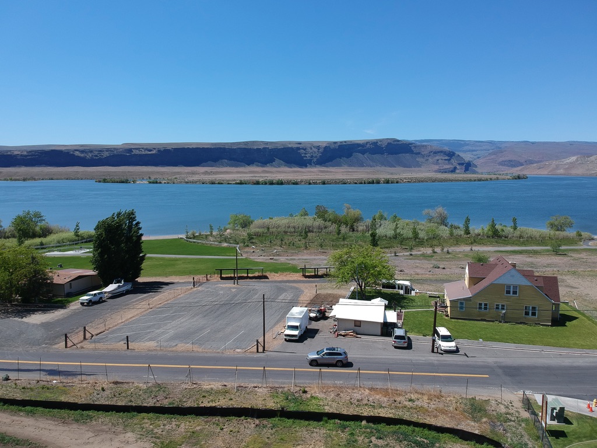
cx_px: 298
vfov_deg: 54.9
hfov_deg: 69.4
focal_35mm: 25
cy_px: 224
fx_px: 431
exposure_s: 1/1250
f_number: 2.6
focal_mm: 4.49
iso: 100
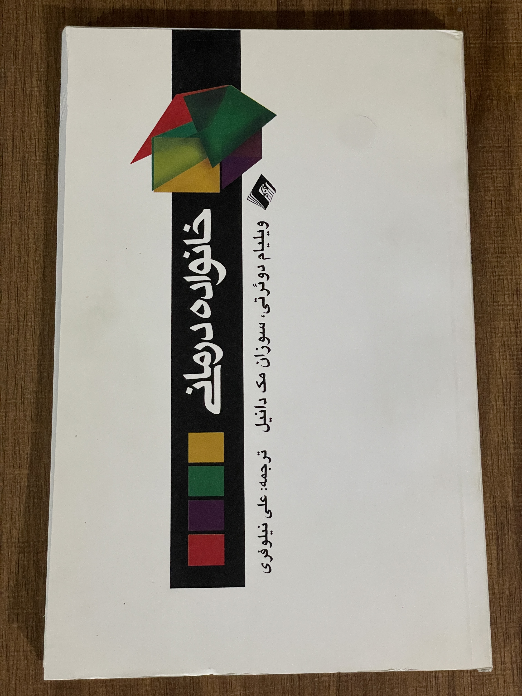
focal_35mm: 52
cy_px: 348
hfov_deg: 28.0
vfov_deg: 36.8
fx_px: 1046
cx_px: 261
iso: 500
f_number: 2
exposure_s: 1/60
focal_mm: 6
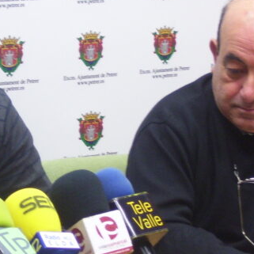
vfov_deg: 9.5
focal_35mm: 185
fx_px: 1536
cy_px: 140
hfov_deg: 9.4
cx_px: 16
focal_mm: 11.6
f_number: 4
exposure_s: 1/15
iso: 160
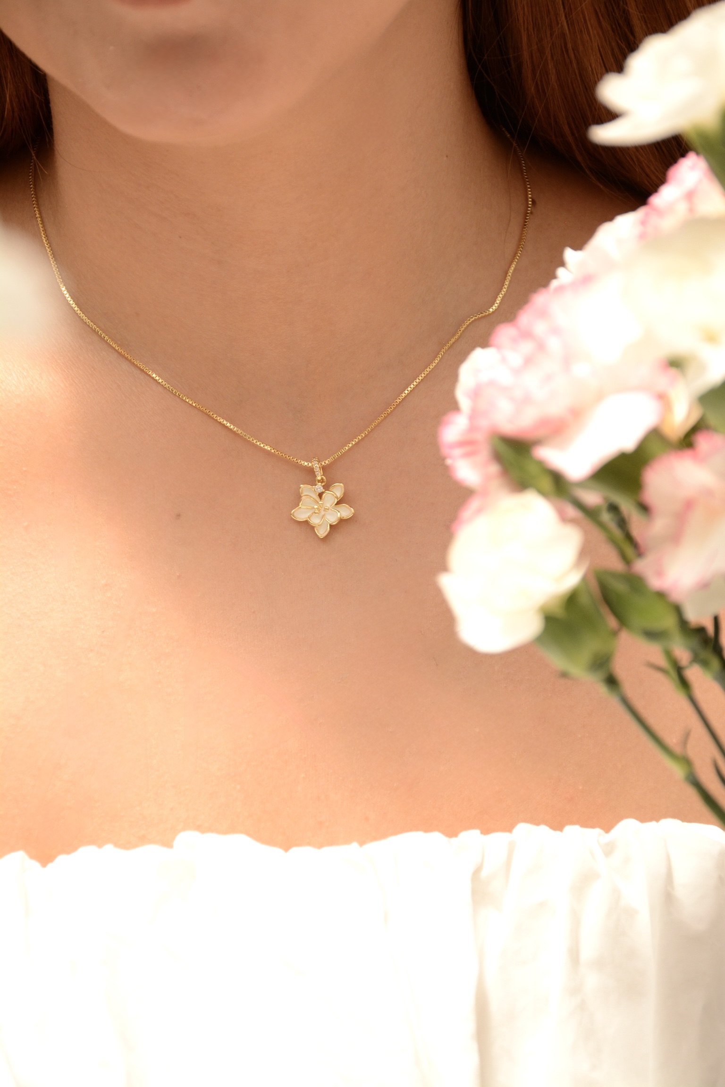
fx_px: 3398
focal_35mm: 112
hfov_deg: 12.2
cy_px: 544
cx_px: 362
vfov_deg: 18.2
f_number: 8
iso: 500
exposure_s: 1/1000
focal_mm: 75
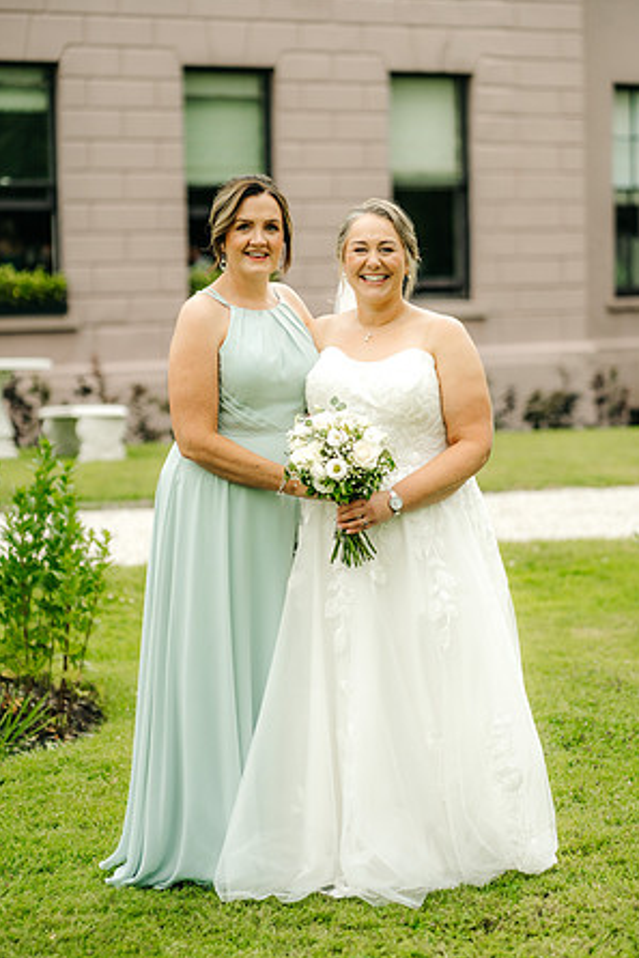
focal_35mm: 86
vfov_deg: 23.6
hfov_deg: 15.9
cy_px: 476
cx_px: 321
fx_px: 2288
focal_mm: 85
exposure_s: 1/2000
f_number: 2.5
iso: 400
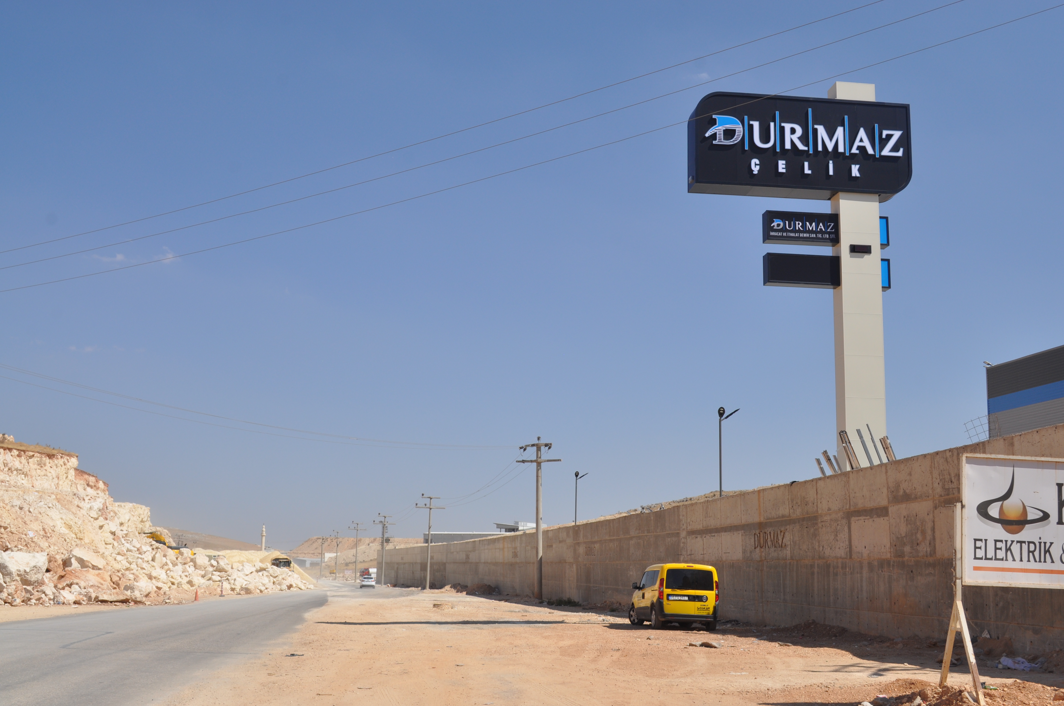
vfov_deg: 34.1
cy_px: 353
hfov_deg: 49.6
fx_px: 1151
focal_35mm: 39
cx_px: 532
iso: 200
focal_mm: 26
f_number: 11
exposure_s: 1/500
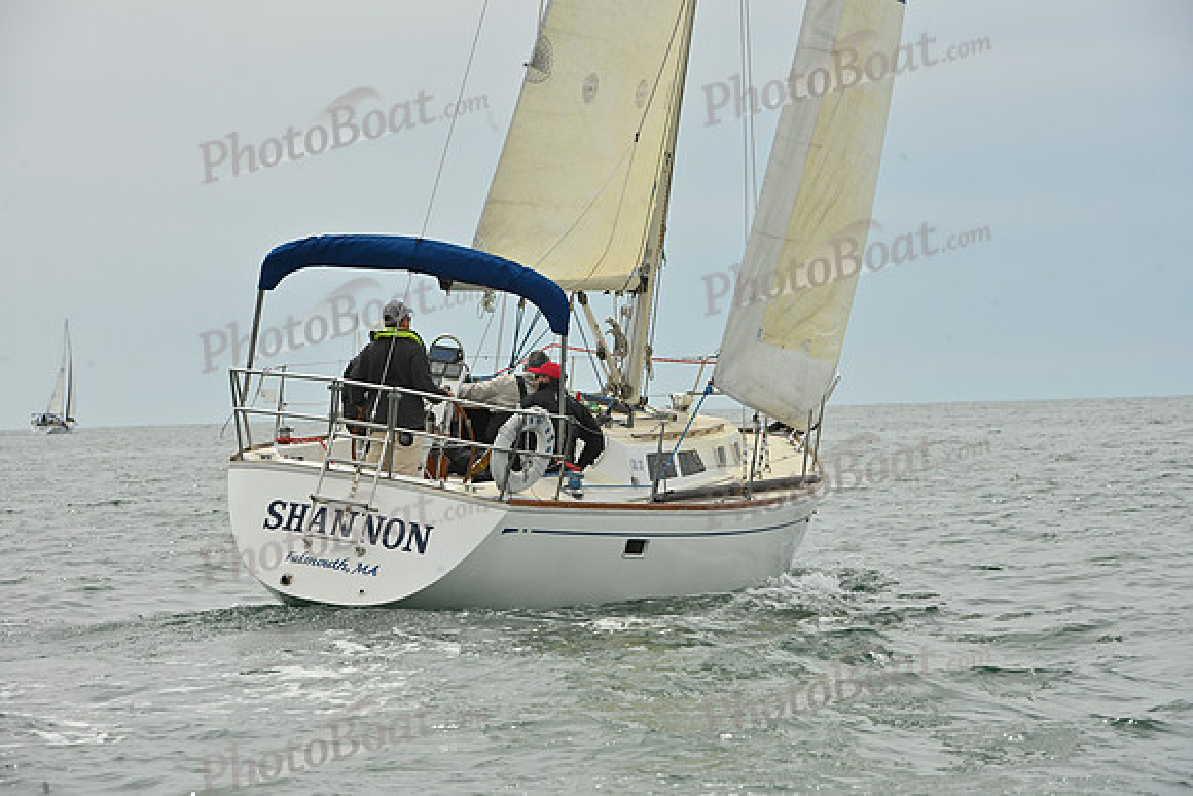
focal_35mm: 200
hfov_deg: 10.3
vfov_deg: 6.9
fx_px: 6629
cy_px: 398
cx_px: 596
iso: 320
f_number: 13
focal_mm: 200
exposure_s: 1/800
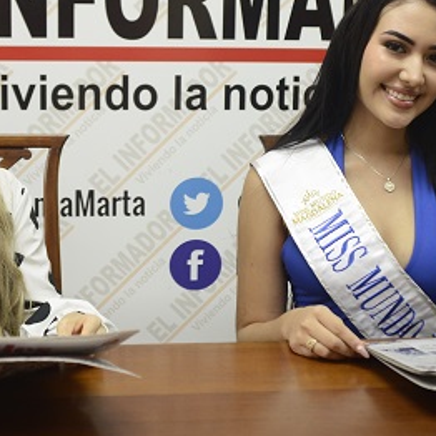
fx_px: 1054
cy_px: 170
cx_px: 193
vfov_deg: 23.3
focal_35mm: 74
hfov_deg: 23.3
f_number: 3.5
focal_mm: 38
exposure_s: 1/125
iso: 2000
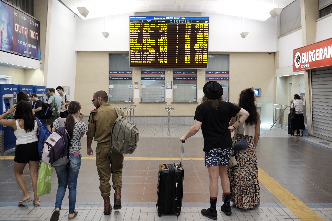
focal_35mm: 35
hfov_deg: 54.4
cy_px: 110
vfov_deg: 37.9
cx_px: 166
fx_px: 323
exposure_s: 1/100
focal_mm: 23
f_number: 2.2
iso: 1250
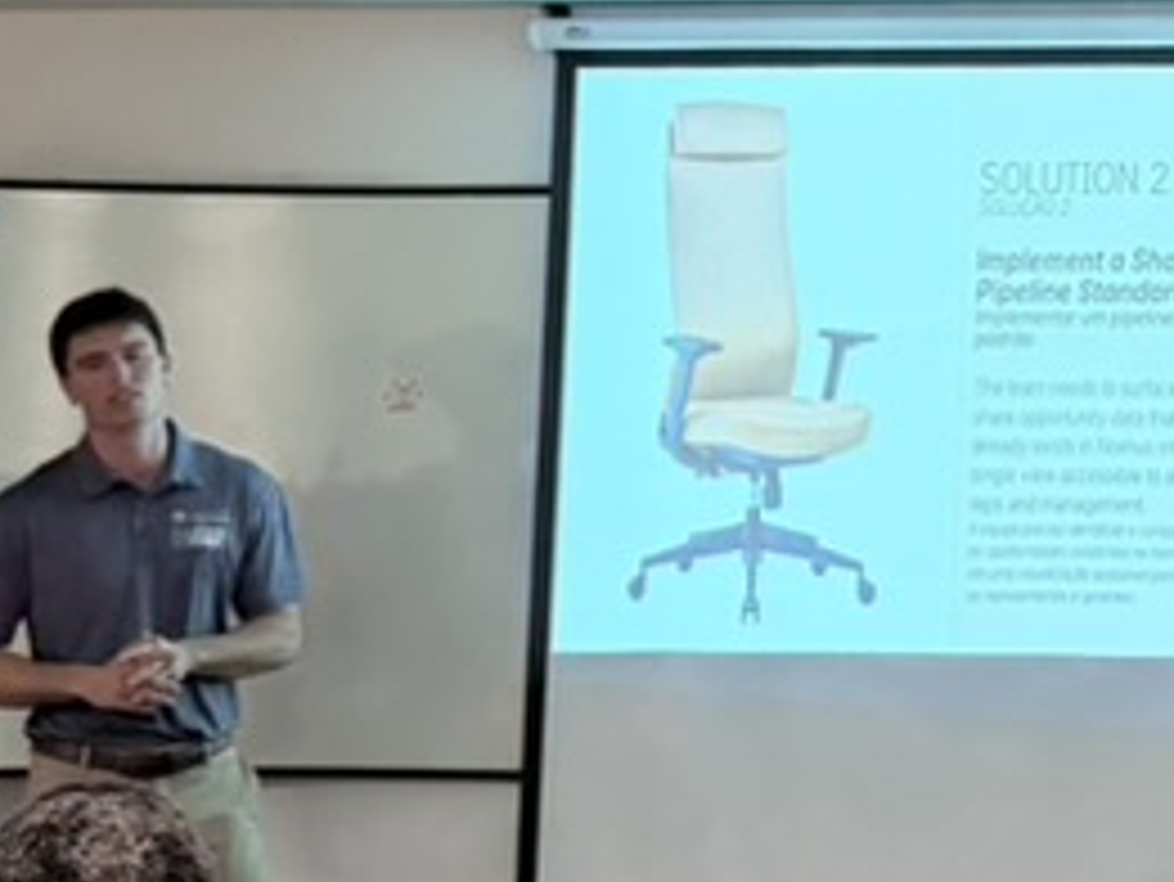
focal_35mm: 94
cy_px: 108
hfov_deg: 19.3
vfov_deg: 15.6
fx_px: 3189
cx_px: 1516
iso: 320
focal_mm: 6.76
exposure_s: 1/60
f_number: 1.78
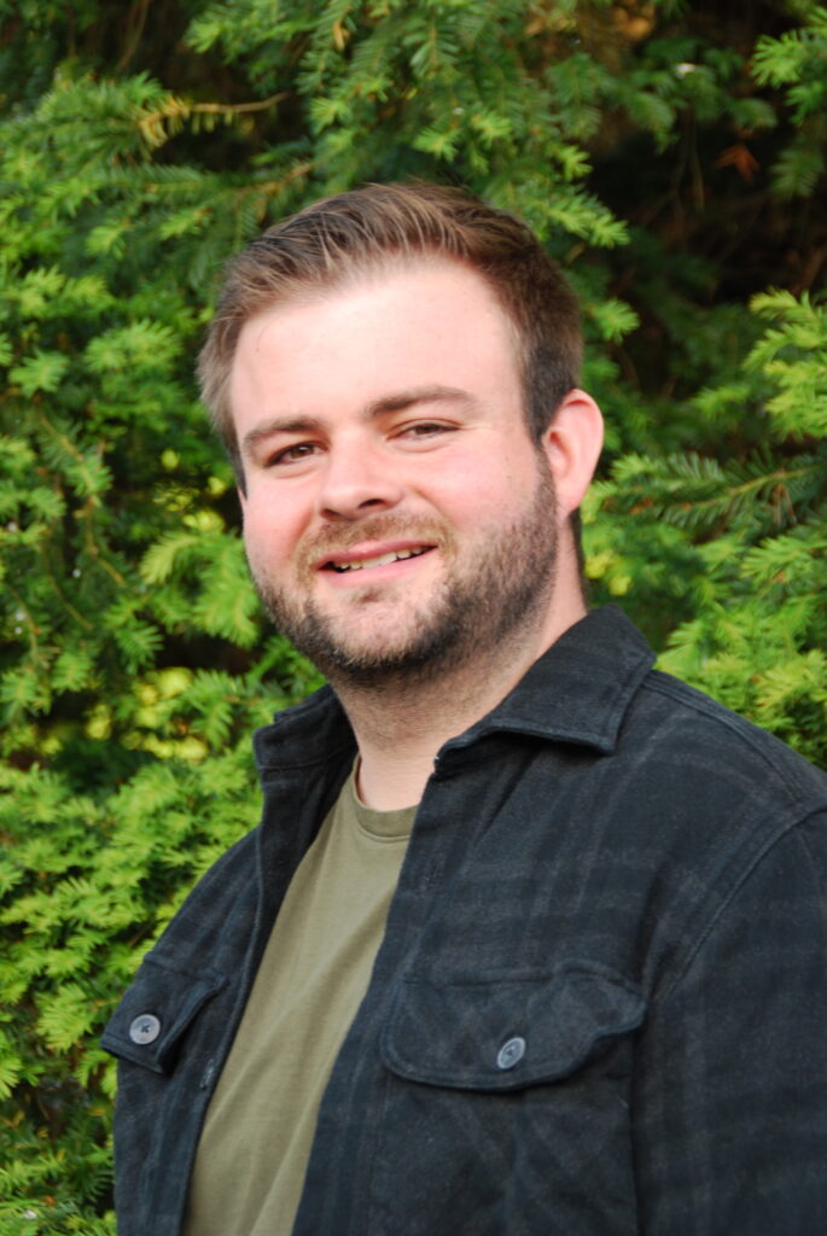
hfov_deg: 14.1
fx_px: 3352
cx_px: 414
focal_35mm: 98
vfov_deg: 20.9
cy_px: 618
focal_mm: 65
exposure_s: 1/20
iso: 100
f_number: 5.3
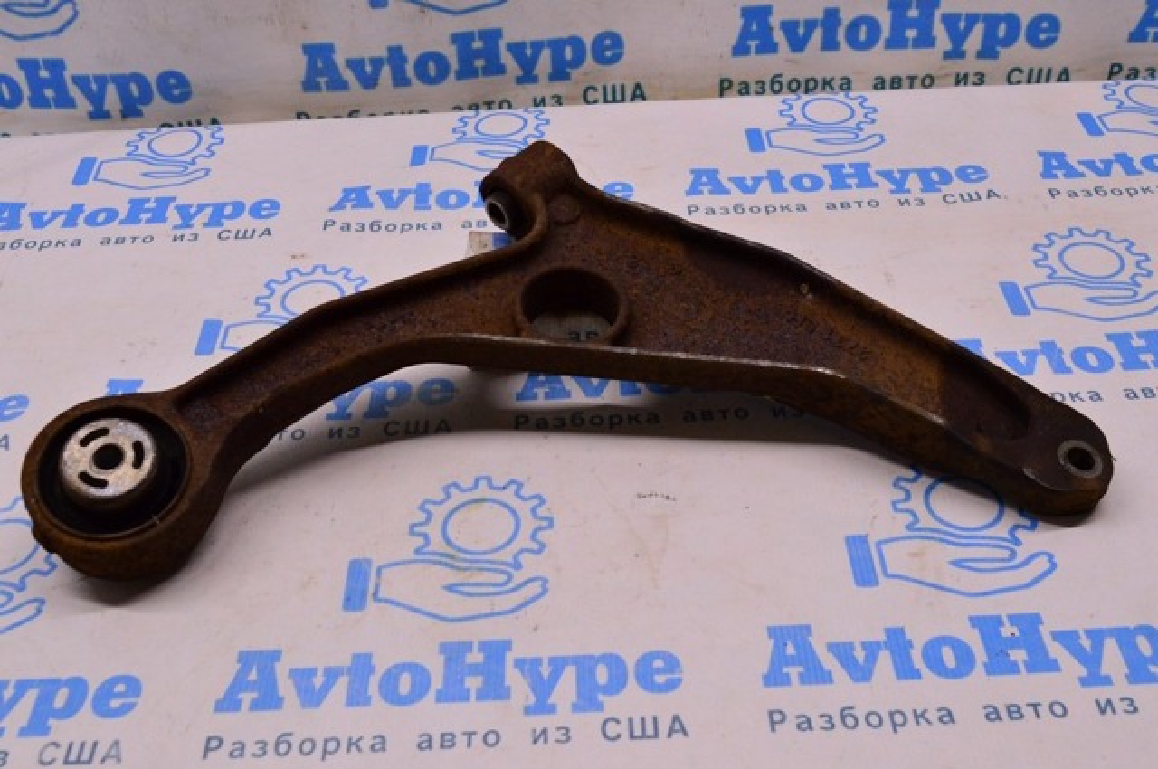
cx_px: 579
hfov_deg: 48.0
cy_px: 384
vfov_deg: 32.9
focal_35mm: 40
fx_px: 1301
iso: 1600
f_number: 8
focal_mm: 27
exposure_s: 1/125
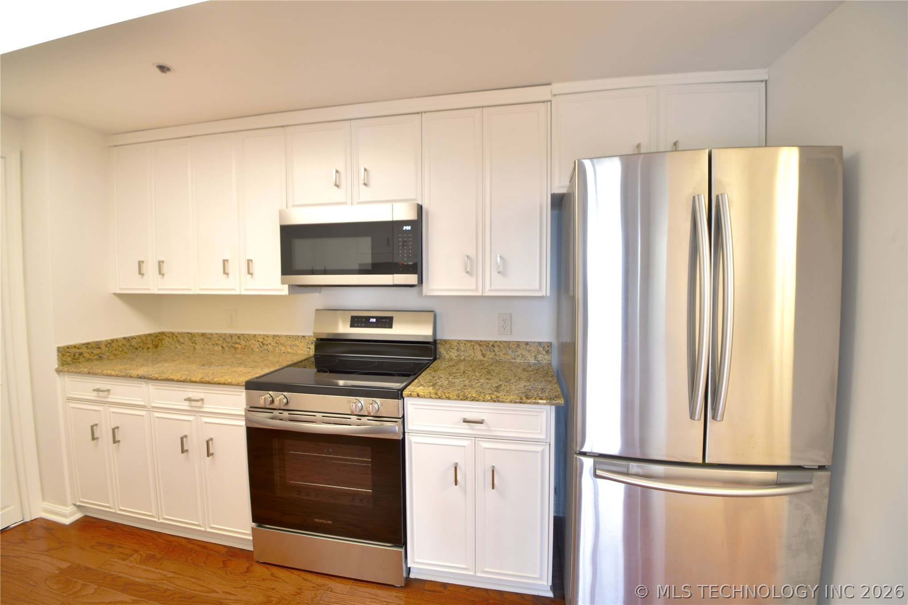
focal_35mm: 14
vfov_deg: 81.2
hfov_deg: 104.3
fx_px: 353
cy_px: 302
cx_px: 454
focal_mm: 14
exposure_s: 1/10
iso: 320
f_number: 9
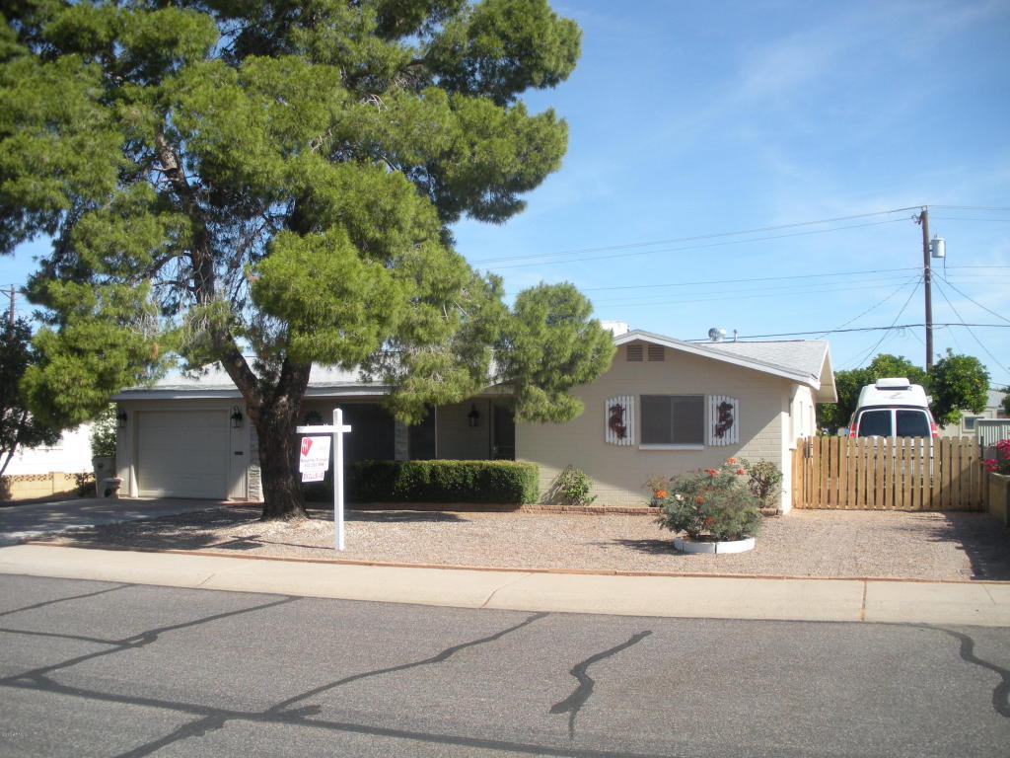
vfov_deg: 39.7
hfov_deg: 51.4
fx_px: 1050
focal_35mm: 36
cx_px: 505
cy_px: 379
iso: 88
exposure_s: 1/600
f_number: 3.5
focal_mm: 6.3
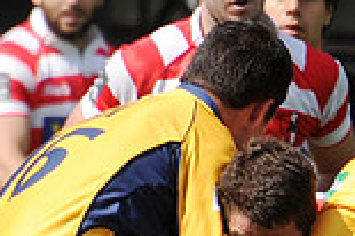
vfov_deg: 0.8
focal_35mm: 1681
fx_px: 16559
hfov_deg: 1.2
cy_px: 418
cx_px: 289
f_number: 5.6
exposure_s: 1/1000
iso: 250
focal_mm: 300
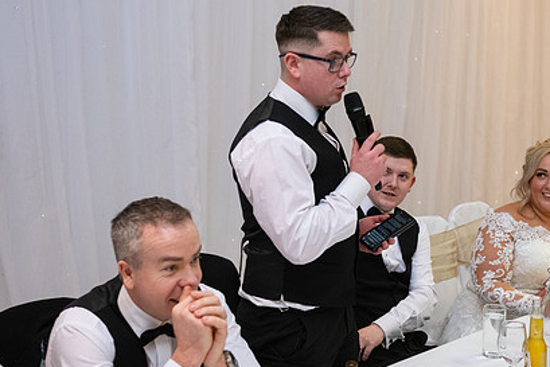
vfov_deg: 20.0
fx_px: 1039
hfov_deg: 29.5
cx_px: 340
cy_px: 159
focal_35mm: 68
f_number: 3.5
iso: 1250
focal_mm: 48
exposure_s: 1/160
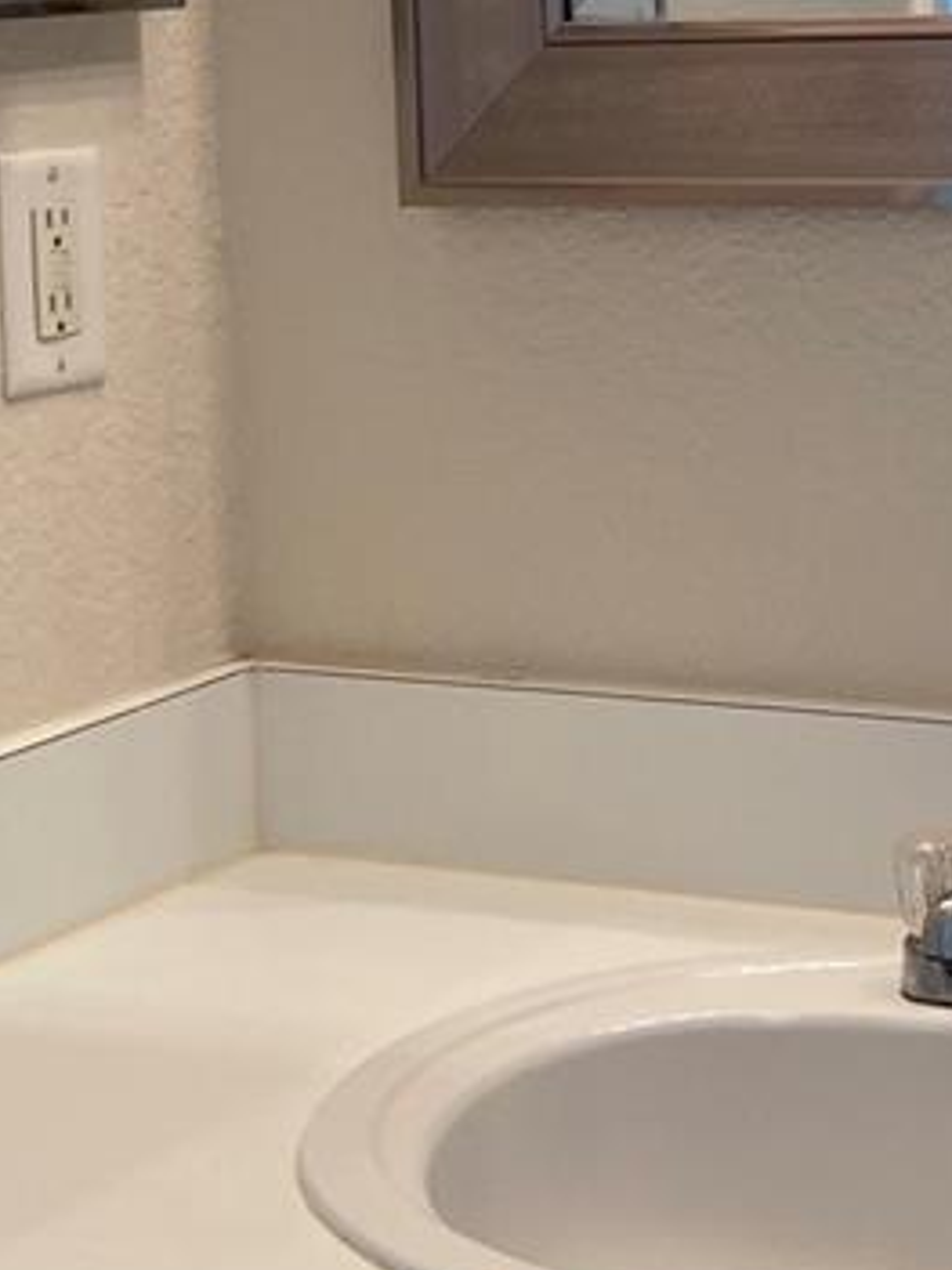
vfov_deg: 21.5
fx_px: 3266
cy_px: 137
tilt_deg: -3.0
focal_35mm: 89
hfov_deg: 16.3
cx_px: 923
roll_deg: +2.2
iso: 100
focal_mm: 4.25
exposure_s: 1/120
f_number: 1.8
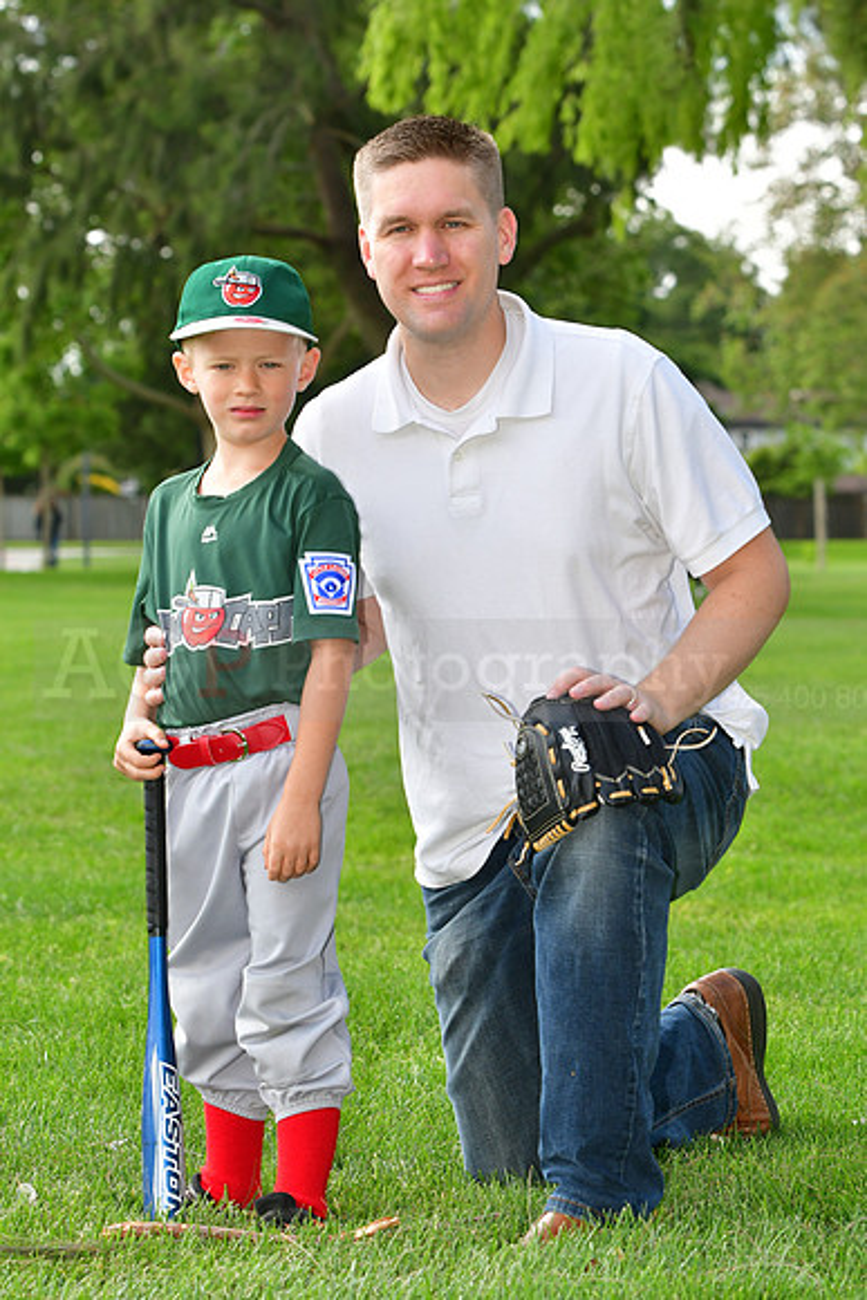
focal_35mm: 138
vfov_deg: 14.9
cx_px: 434
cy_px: 650
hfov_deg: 9.9
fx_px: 4982
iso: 500
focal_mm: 92
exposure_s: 1/640
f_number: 7.1
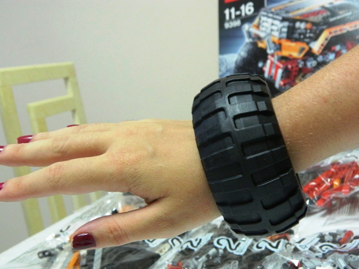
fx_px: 487
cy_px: 134
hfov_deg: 40.4
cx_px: 180
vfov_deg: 30.9
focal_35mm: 47
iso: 400
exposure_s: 1/13
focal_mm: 8.4
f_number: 3.6
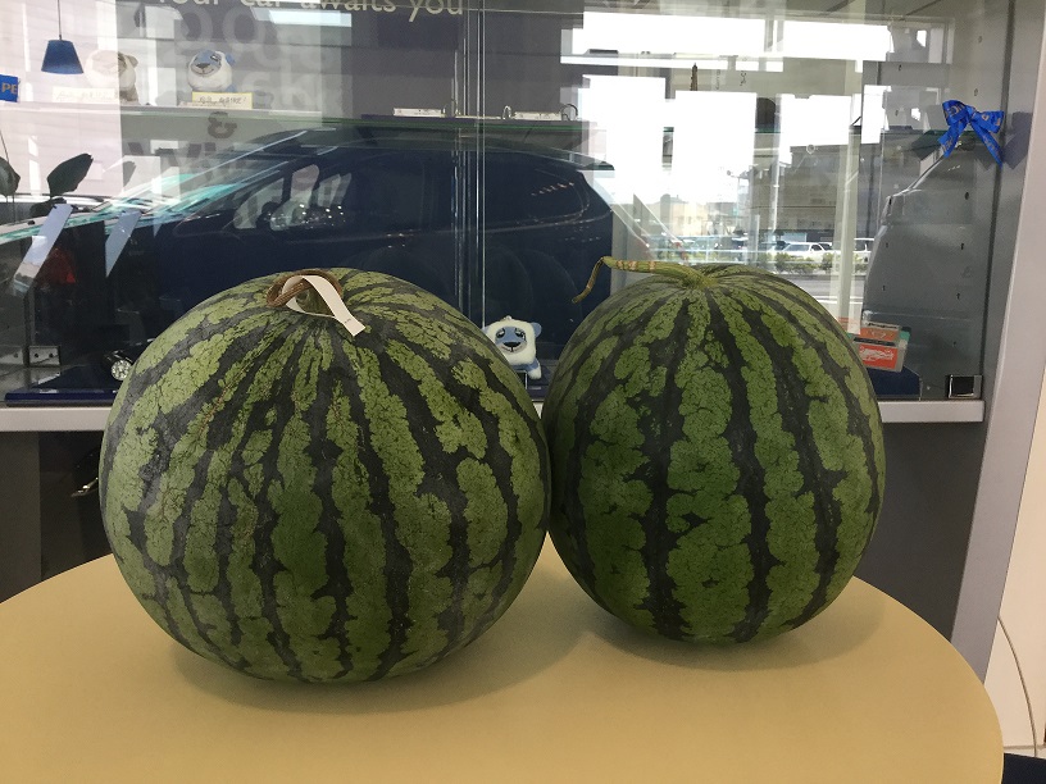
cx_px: 523
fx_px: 937
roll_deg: -1.3
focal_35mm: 31
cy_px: 392
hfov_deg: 58.4
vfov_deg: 45.4
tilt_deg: -10.1
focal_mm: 3.3
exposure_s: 1/40
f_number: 2.4
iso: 25
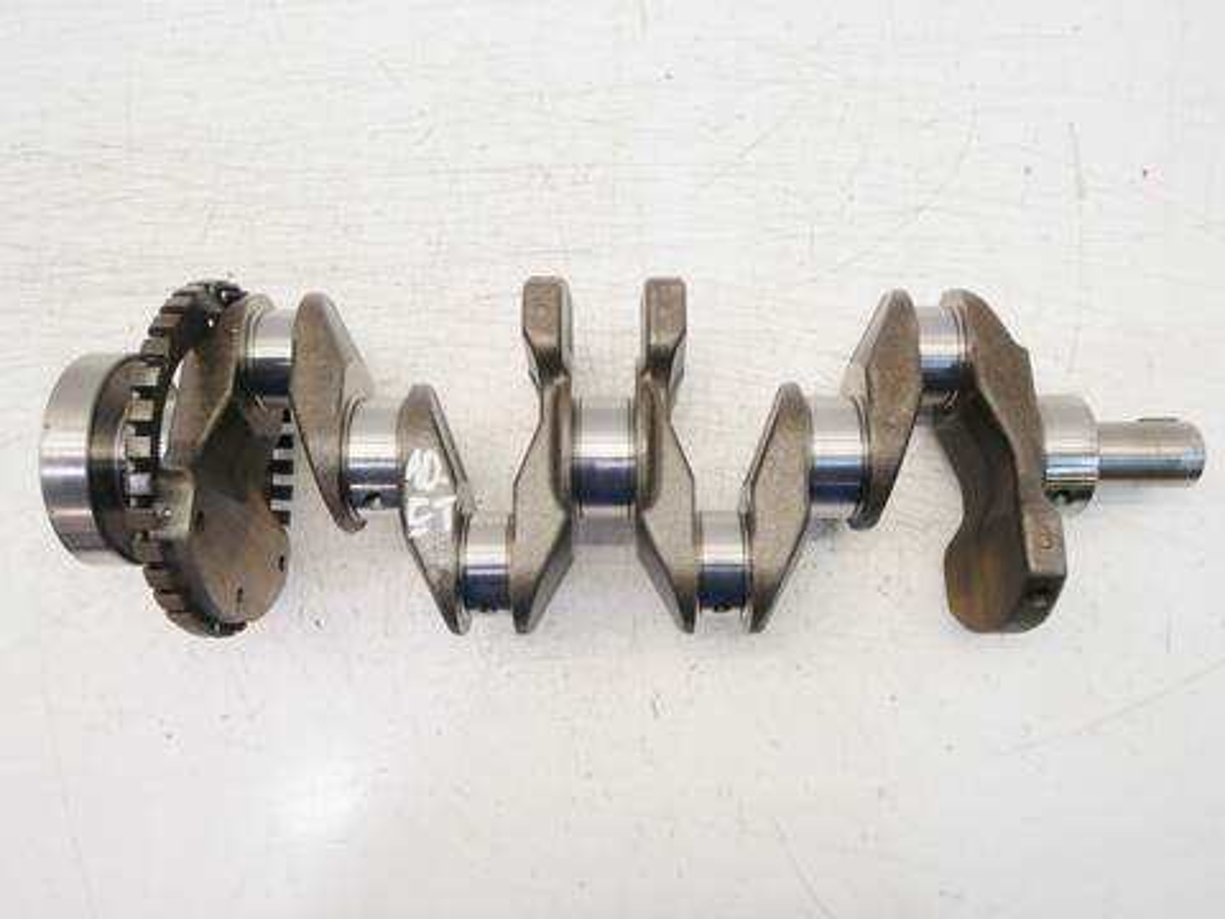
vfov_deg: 49.7
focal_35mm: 28
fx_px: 991
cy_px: 460
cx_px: 612
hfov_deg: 63.4
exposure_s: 1/80
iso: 200
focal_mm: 14
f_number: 3.6
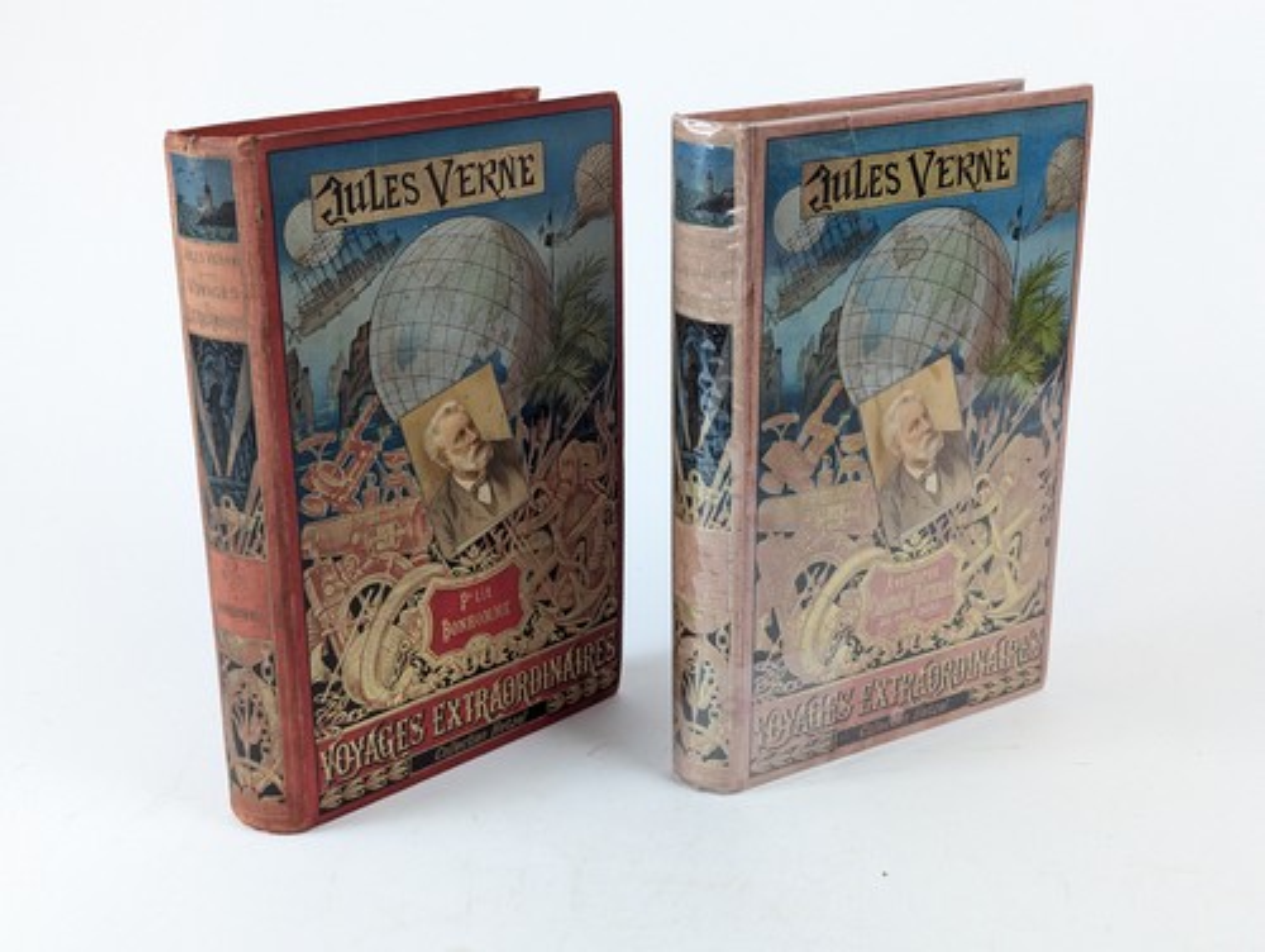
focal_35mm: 48
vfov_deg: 30.3
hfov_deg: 39.6
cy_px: 476
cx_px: 632
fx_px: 1756
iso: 98
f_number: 1.85
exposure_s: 1/99.9
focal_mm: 6.81
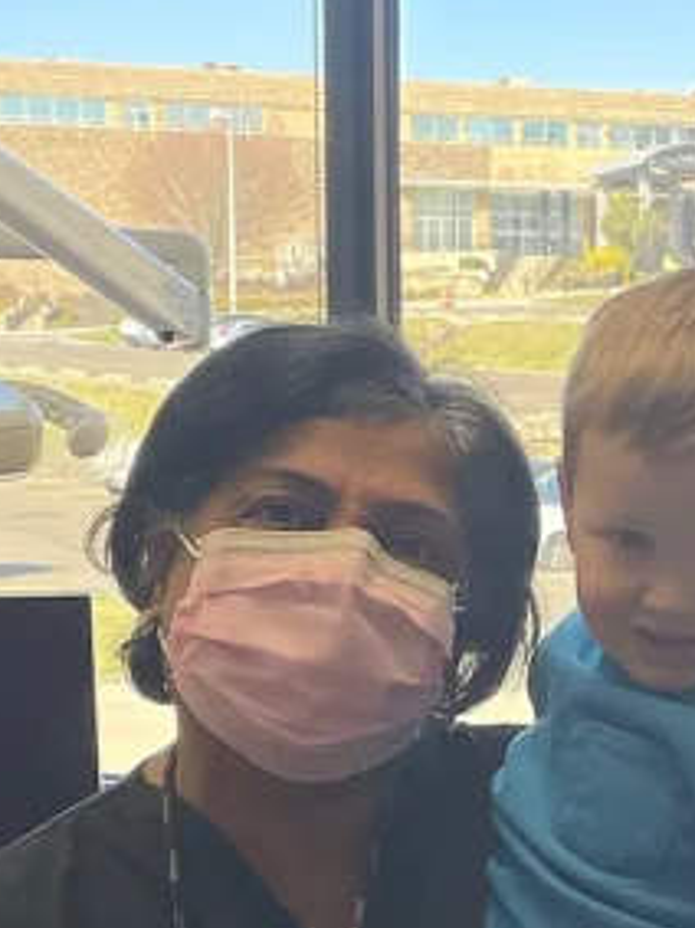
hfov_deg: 15.5
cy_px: 639
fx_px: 2518
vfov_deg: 20.8
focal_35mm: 94
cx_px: 629
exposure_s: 1/237
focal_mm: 4.2
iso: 32
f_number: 1.6
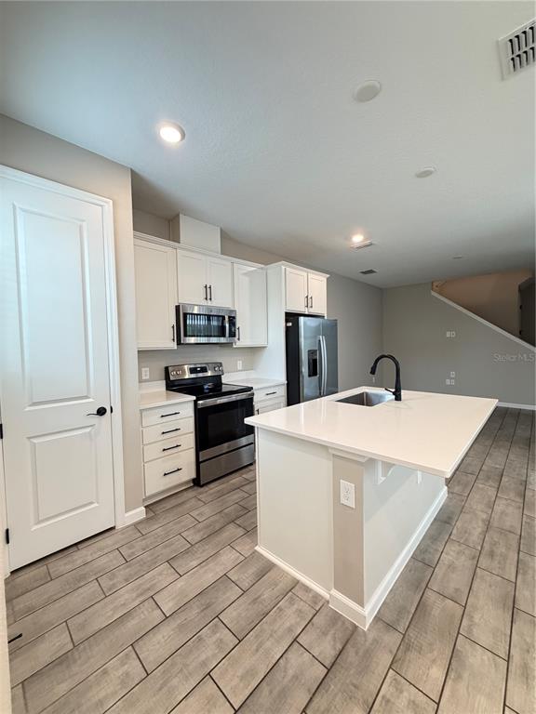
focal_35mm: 14
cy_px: 357
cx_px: 268
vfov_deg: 102.1
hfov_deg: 85.7
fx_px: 289
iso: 500
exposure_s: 1/60
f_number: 2.2
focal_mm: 2.22
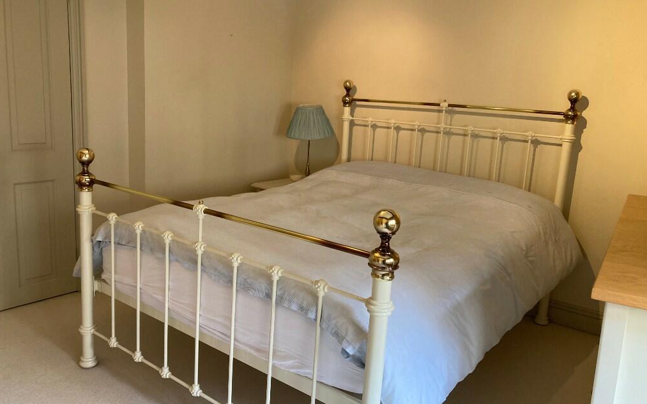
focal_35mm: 30
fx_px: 529
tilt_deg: -9.3
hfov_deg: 62.9
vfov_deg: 41.8
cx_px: 321
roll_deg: -2.5
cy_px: 193
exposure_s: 1/50
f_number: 1.8
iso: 125
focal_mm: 3.99
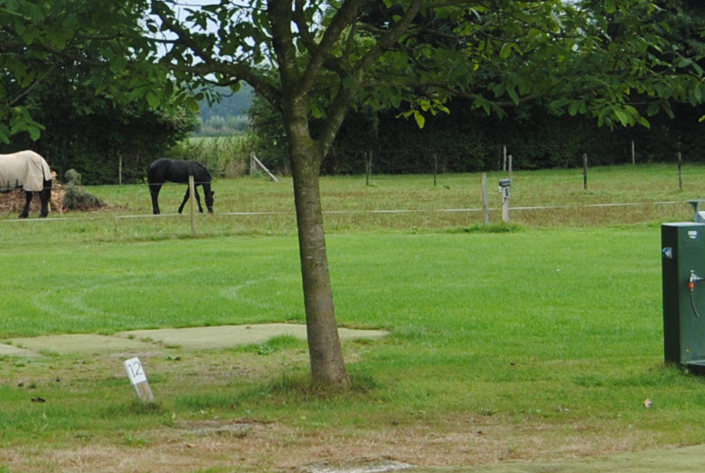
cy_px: 146
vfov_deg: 10.7
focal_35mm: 129
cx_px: -153
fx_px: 2528
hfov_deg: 15.3
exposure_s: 1/200
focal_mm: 23
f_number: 5
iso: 100
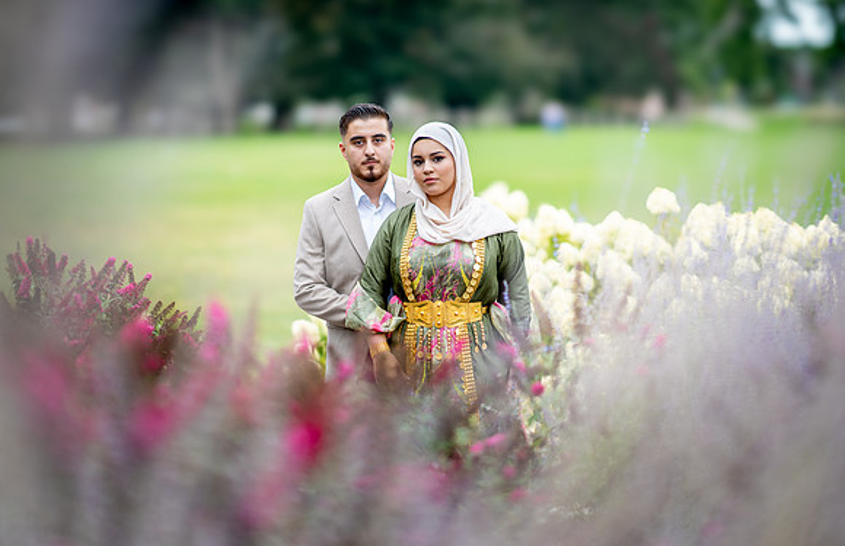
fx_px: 2206
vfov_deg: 14.1
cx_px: 443
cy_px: 252
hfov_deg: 21.7
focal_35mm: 95
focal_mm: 85
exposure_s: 1/1250
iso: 100
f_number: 1.4
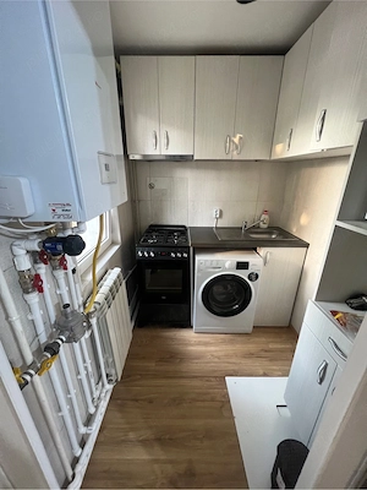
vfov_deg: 106.2
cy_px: 245
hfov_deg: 89.9
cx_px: 184
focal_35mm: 13
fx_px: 184
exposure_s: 1/60
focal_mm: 1.57
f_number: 1.8
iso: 800
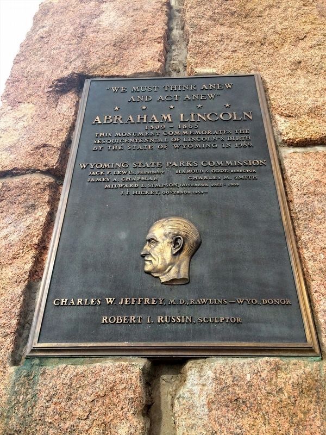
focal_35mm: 30
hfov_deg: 46.8
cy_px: 218
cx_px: 163
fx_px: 377
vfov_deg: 60.0
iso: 32
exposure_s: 1/488
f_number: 2.2
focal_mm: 4.12
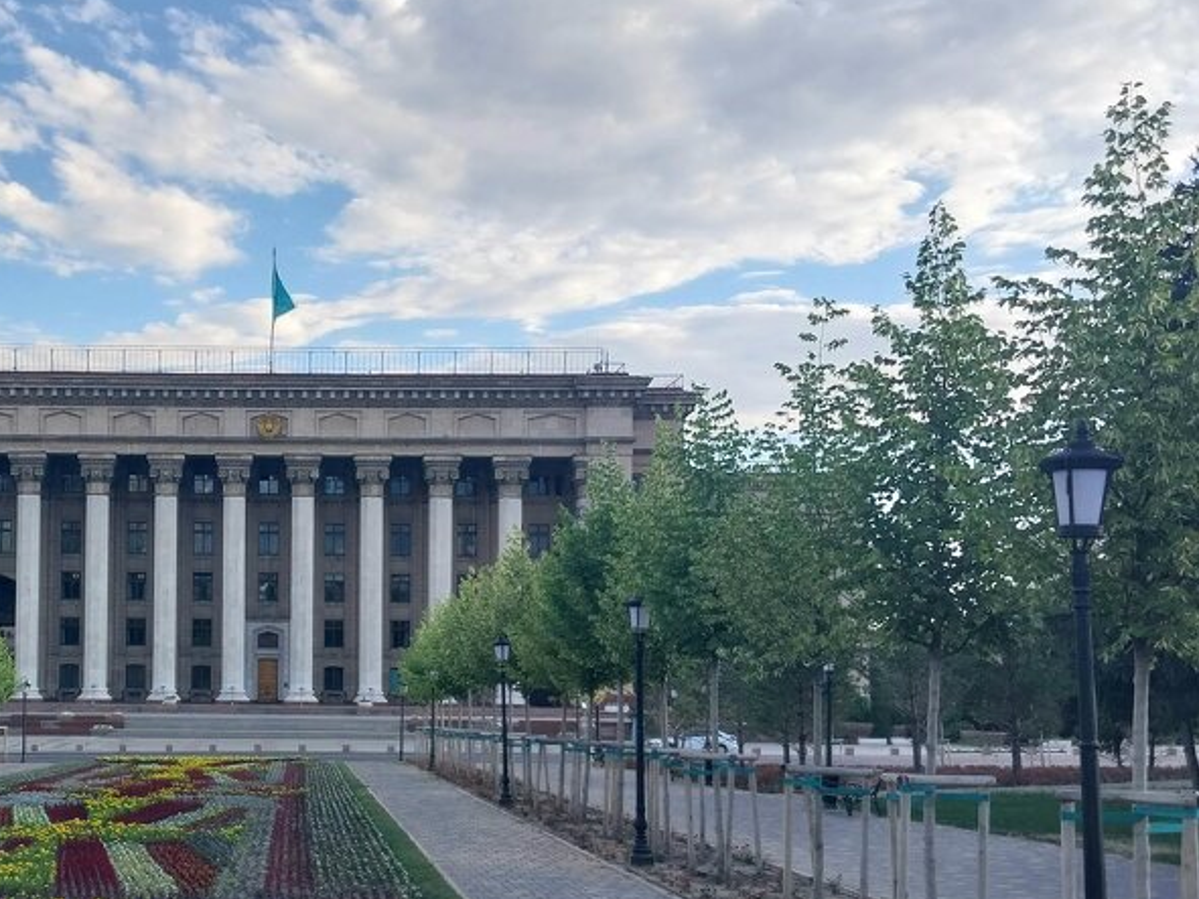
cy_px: 606
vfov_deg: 30.6
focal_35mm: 47
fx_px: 1628
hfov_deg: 38.9
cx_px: 239
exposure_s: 1/250
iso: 20
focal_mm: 4
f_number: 1.8
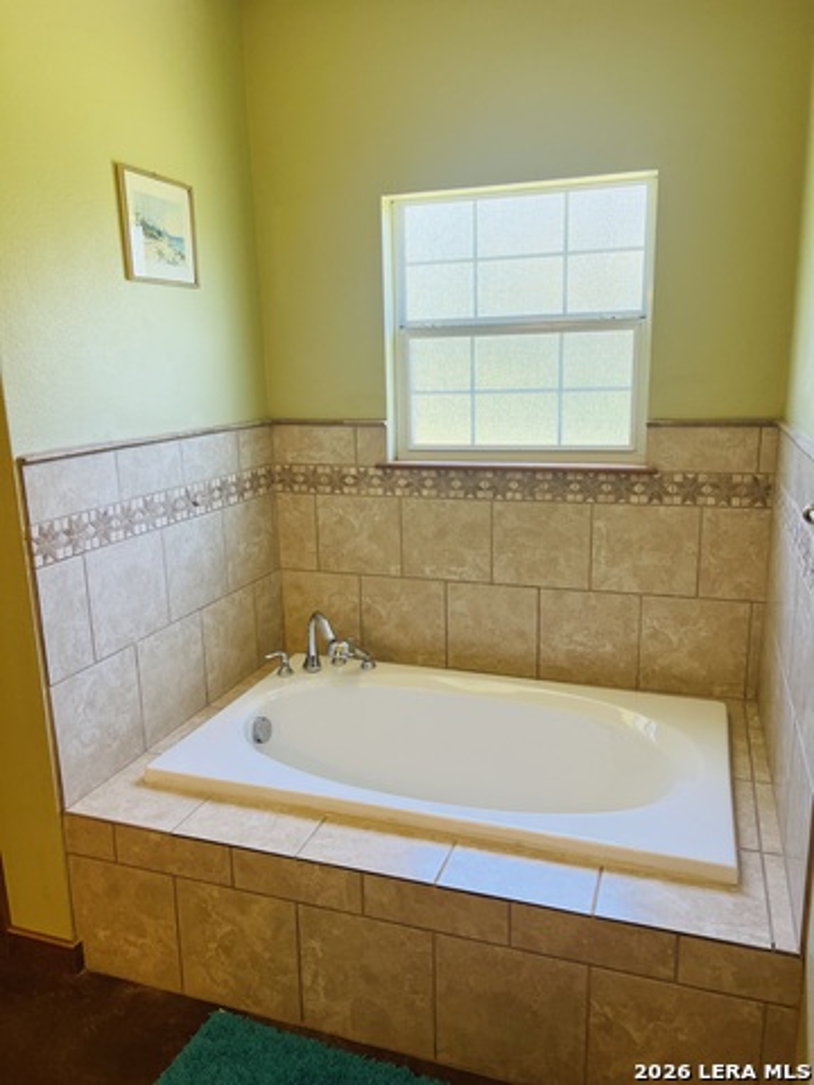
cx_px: 407
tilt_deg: -12.5
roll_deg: +2.1
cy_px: 542
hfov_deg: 53.1
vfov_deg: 67.3
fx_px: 815
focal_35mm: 26
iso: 100
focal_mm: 5.7
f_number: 1.5
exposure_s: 1/120
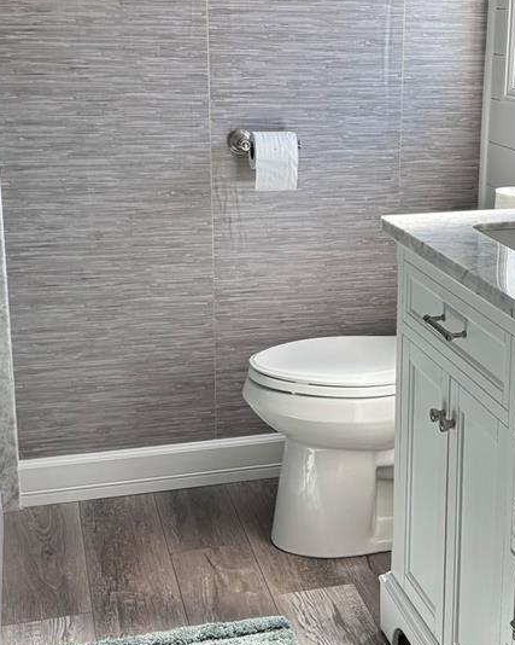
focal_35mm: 57
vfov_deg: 33.0
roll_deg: -2.0
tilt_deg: -12.2
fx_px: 1086
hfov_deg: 26.5
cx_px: 339
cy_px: 294
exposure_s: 1/120
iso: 50
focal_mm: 5.96
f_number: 1.6
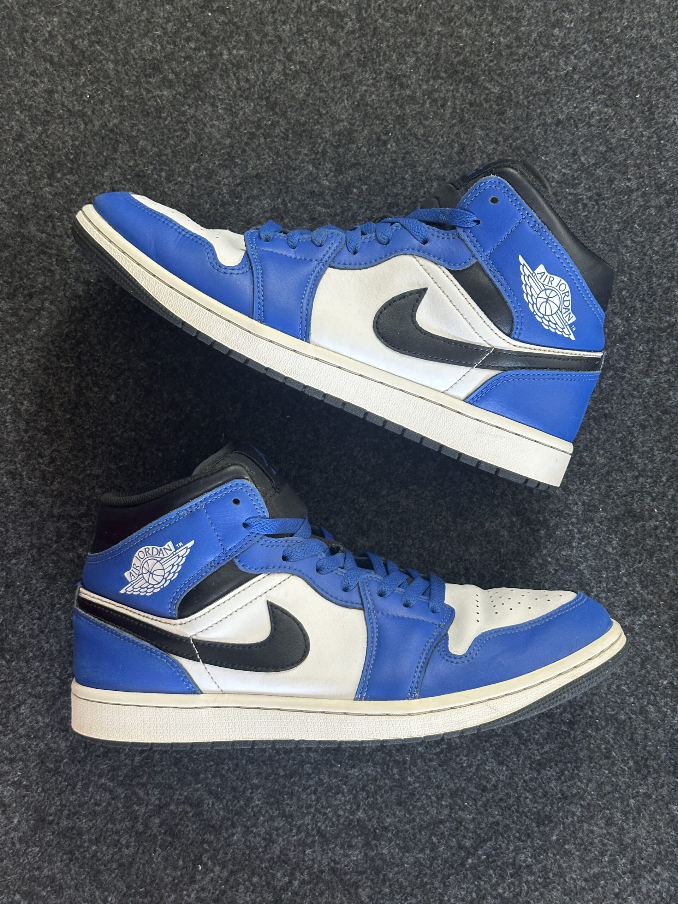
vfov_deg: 39.7
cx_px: 339
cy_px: 452
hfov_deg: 30.3
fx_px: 1254
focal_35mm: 48
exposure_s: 1/50
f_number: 1.78
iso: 125
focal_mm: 6.86
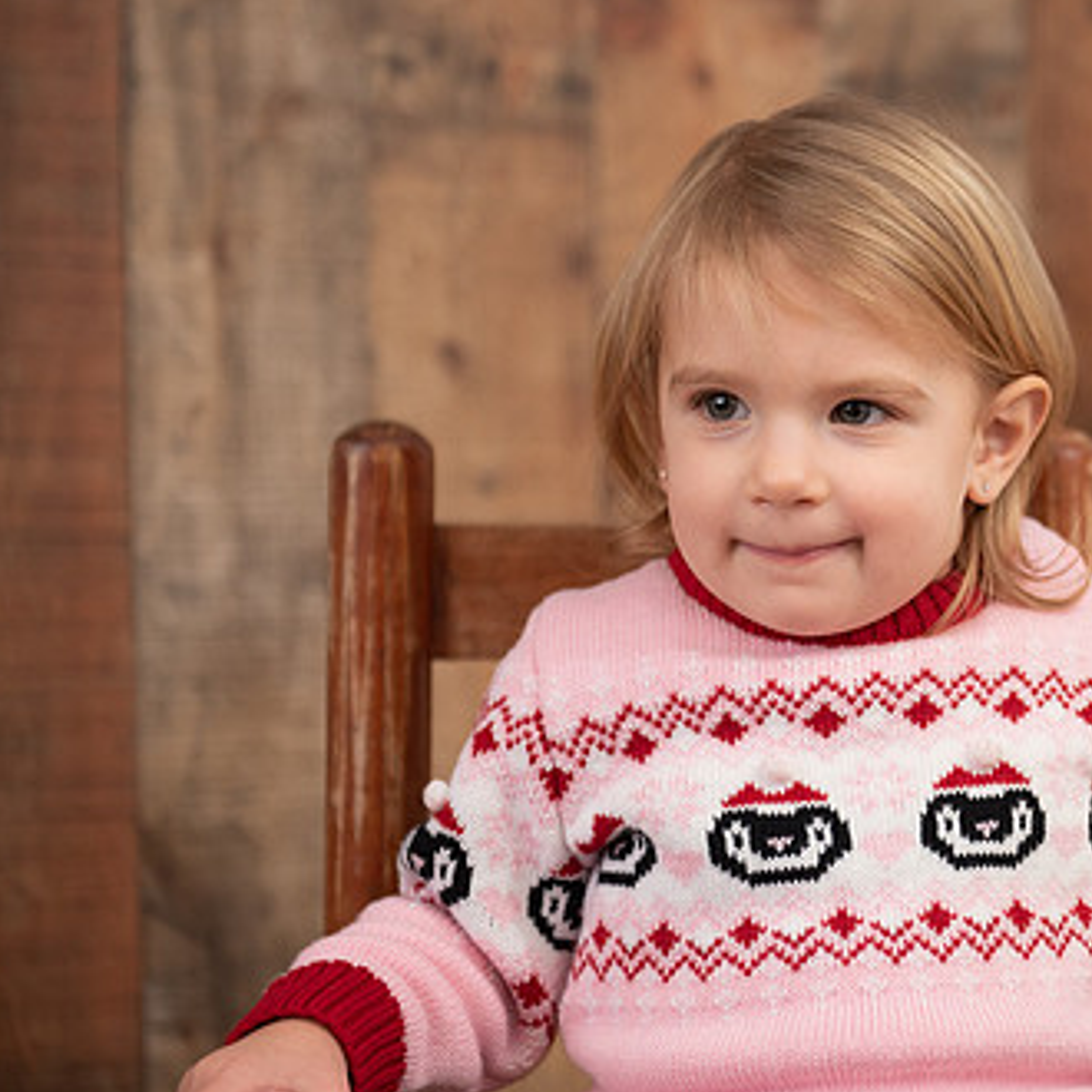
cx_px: 958
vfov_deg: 16.9
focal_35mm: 103
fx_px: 3676
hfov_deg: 16.7
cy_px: 573
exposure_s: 1/200
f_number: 2.8
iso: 500
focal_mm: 66
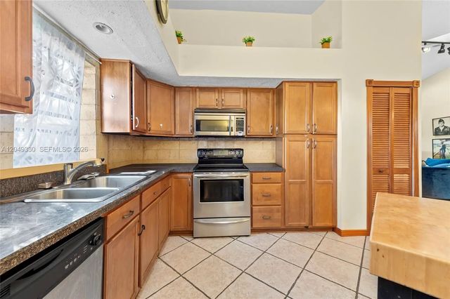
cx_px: 225
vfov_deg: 81.1
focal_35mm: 14
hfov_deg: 104.3
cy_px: 150
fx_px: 175
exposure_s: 1/6
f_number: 8
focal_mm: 14
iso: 400
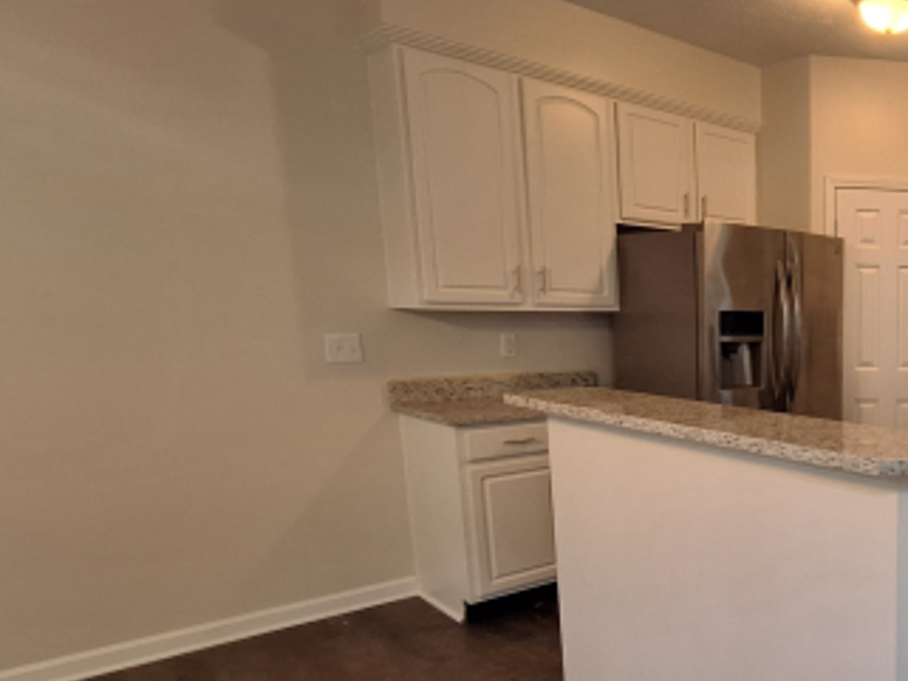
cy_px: 438
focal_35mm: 27
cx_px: 935
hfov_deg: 50.7
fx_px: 708
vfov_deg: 50.7
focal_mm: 1.74
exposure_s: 1/40
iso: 64
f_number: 2.2
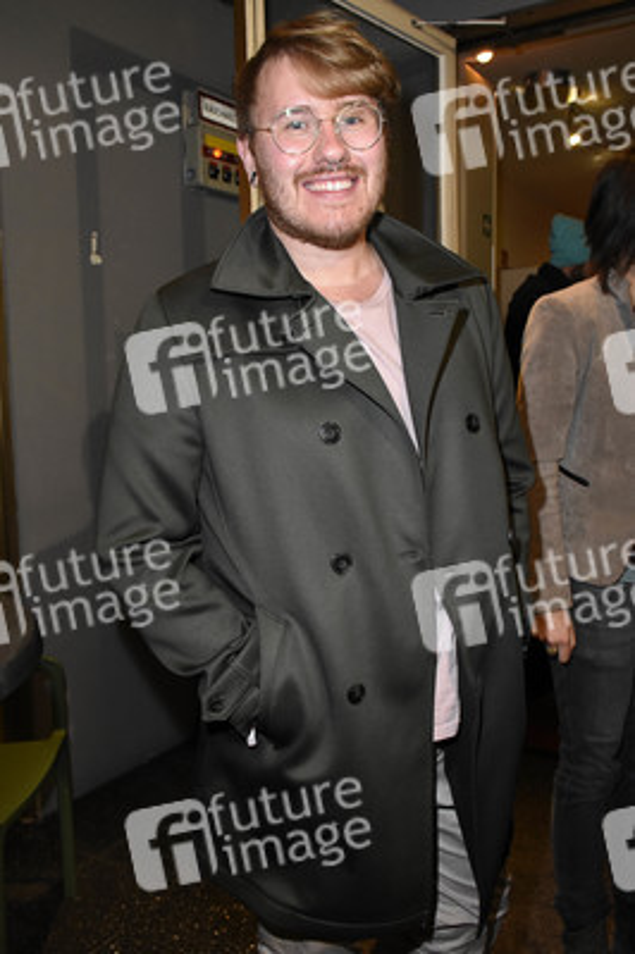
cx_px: 318
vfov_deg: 57.3
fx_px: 875
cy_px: 477
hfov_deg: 39.9
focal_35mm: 33
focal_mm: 22
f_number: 6.3
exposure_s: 1/60
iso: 3200
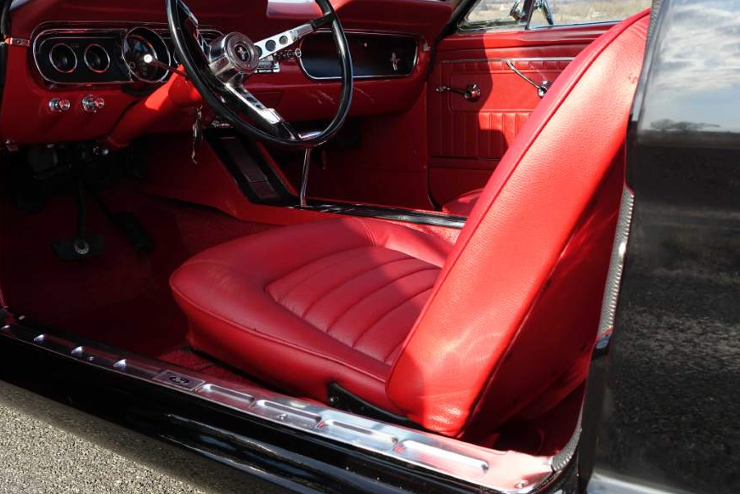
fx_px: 843
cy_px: 169
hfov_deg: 46.9
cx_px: 269
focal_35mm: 41
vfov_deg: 32.4
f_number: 4
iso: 125
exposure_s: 1/250
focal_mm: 11.45
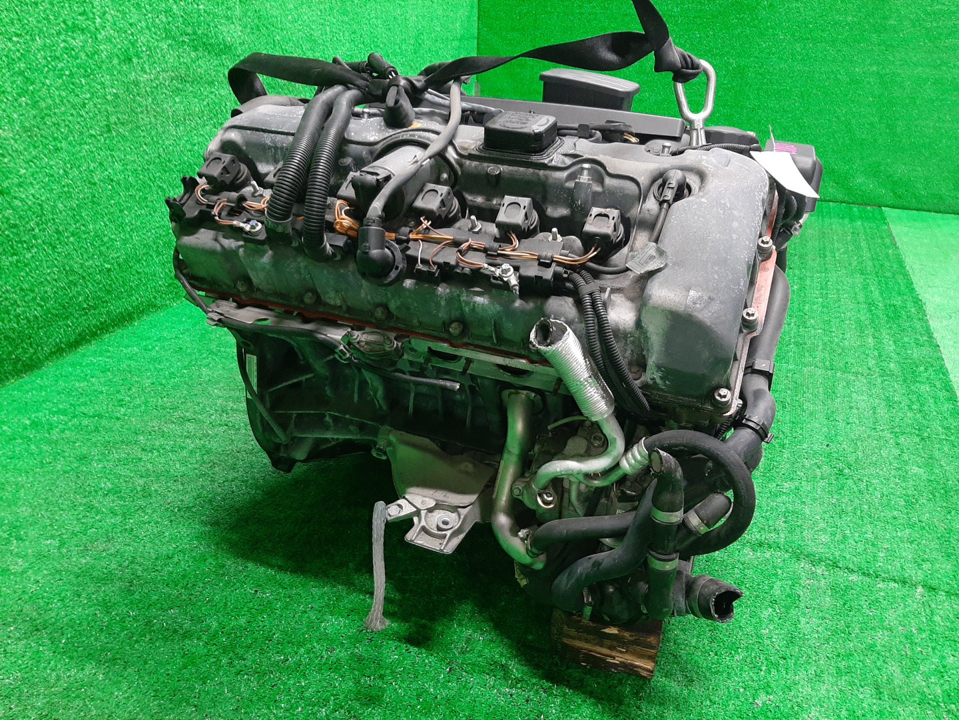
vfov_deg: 53.1
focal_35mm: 26
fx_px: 720
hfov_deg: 67.3
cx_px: 480
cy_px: 360
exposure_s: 1/50
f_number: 1.7
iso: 247
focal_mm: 3.93
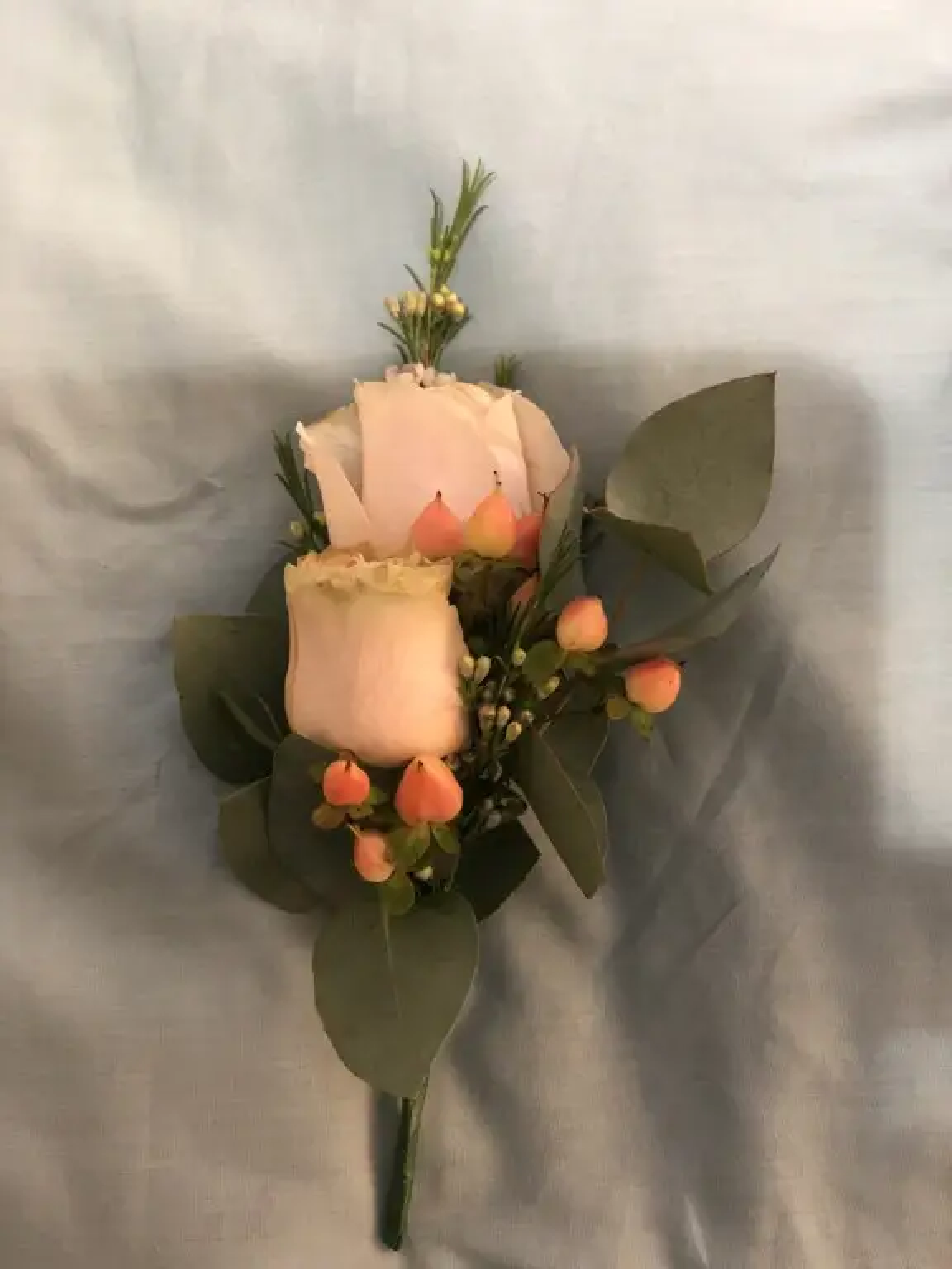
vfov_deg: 36.8
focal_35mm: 52
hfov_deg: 28.0
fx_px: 1907
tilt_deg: -74.7
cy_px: 634
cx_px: 476
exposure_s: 1/8
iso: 160
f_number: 2.4
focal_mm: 6
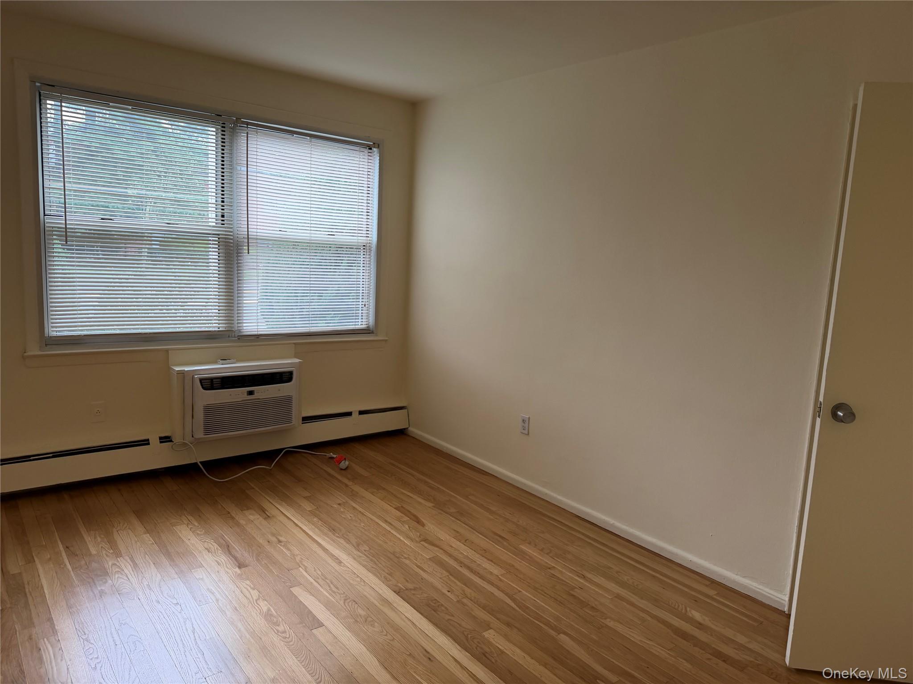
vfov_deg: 56.8
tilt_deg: -7.6
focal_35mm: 24
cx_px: 456
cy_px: 342
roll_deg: -4.2
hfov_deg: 71.6
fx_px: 633
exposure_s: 1/120
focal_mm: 6.76
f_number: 1.78
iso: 160
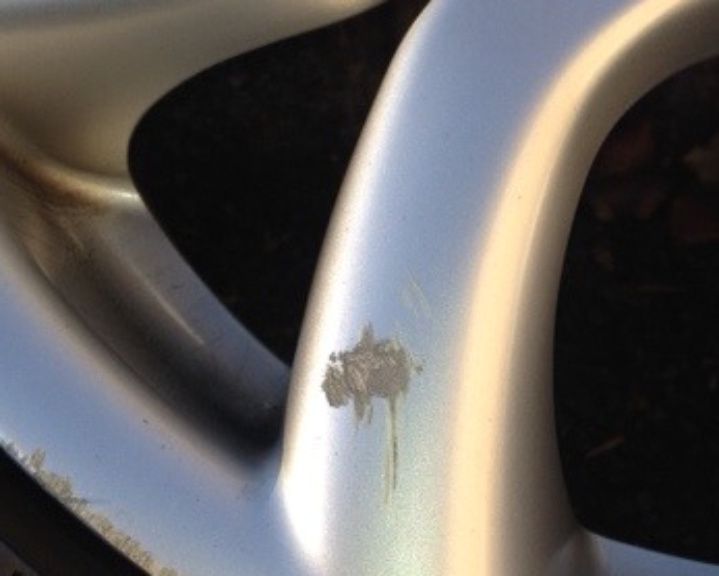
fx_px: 1341
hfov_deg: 29.9
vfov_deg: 24.2
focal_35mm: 63
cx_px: 425
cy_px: 350
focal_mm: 4.28
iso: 64
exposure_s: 1/442
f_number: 2.4
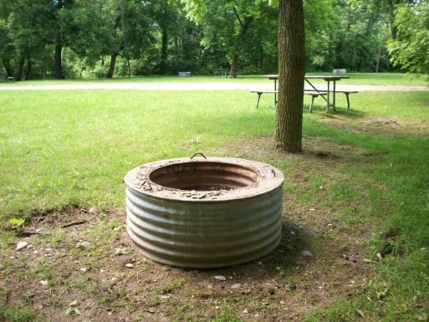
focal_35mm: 37
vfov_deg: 38.7
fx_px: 459
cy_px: 161
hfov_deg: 50.1
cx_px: 214
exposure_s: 1/110
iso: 80
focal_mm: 6.2
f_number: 2.8
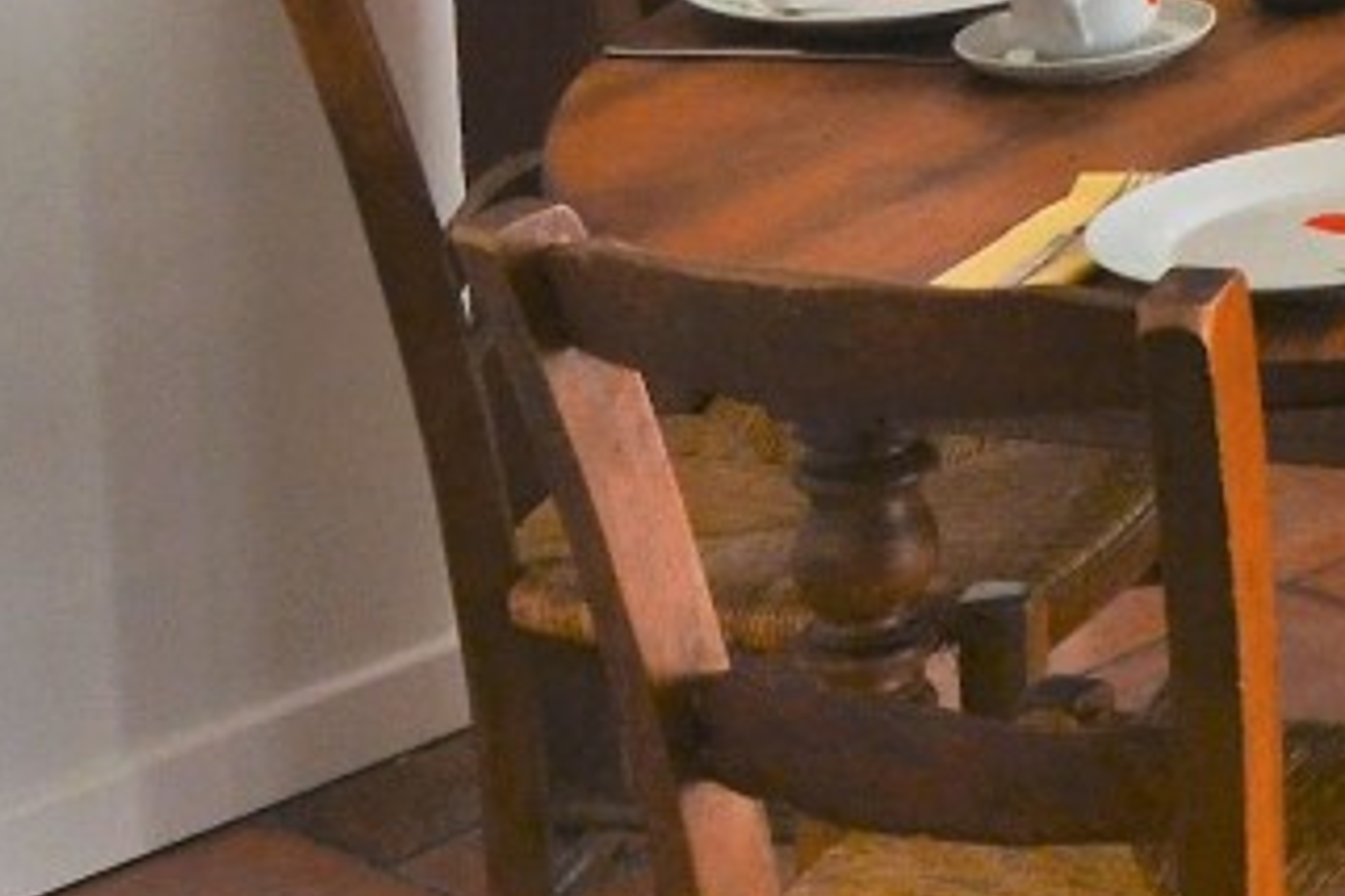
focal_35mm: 112
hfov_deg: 14.0
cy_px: -877
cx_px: 3029
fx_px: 4184
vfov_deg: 11.1
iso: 400
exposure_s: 1/125
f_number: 5.6
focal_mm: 12
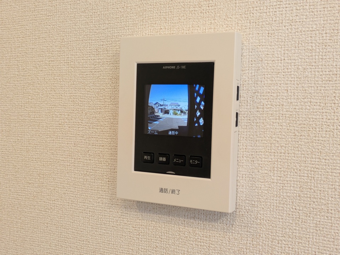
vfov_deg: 28.6
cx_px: 170
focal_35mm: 51
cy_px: 128
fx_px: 501
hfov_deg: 37.5
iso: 55
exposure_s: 1/50
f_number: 1.89
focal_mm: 5.43
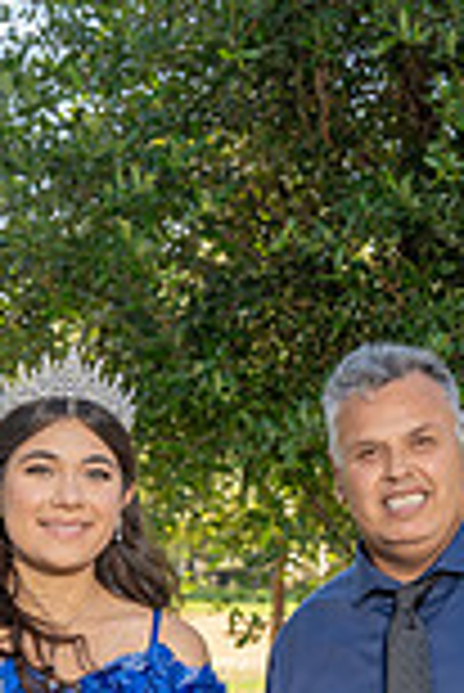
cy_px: 873
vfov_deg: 12.5
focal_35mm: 159
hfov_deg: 8.6
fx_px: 3067
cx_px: 41
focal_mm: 36.3
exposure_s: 1/125
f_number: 5
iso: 80
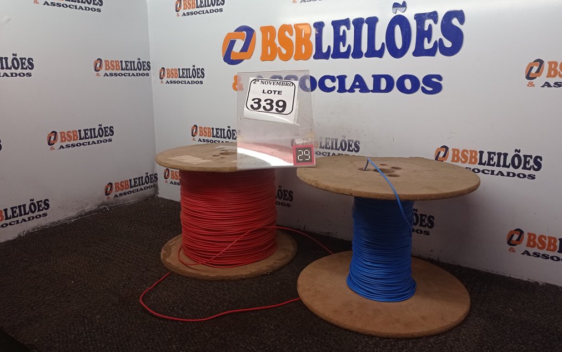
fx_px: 460
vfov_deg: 41.8
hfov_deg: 62.9
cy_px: 155
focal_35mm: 30
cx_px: 283
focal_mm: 4.7
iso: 198
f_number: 1.79
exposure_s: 1/120
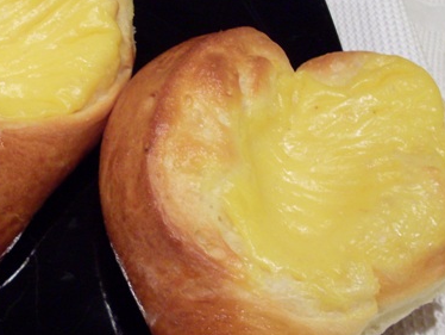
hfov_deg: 29.4
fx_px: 836
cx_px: 118
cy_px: 155
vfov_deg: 22.6
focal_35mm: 65
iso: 200
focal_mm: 6.3
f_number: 2.8
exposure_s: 1/30
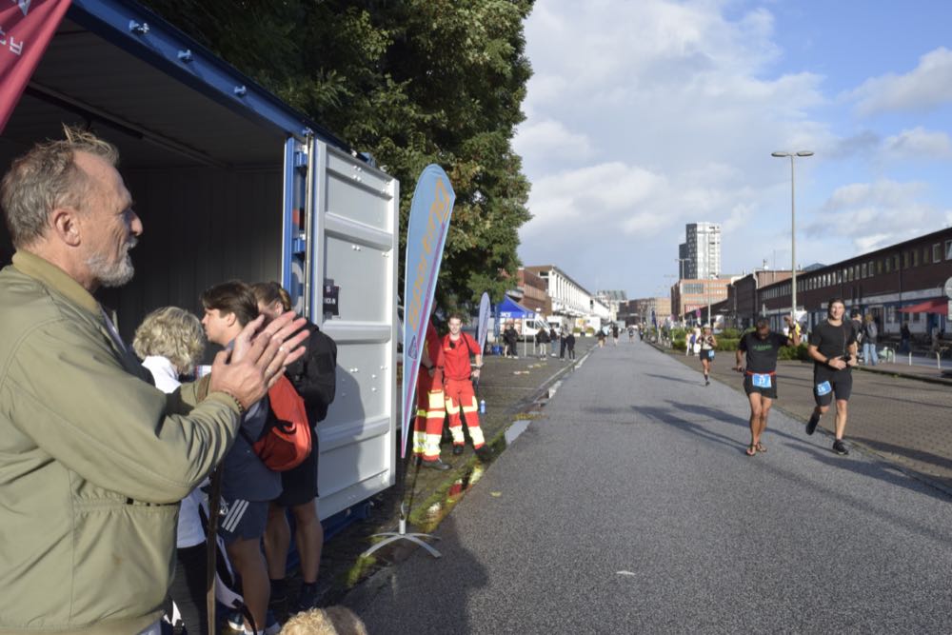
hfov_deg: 61.9
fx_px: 793
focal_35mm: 30
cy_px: 318
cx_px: 476
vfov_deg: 43.6
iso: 800
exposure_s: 1/640
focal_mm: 20
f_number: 13
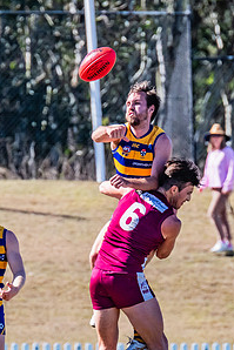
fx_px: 11724
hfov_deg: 1.1
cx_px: 168
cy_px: 247
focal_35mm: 1204
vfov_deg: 1.7
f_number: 8
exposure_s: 1/1600
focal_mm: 420
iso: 800
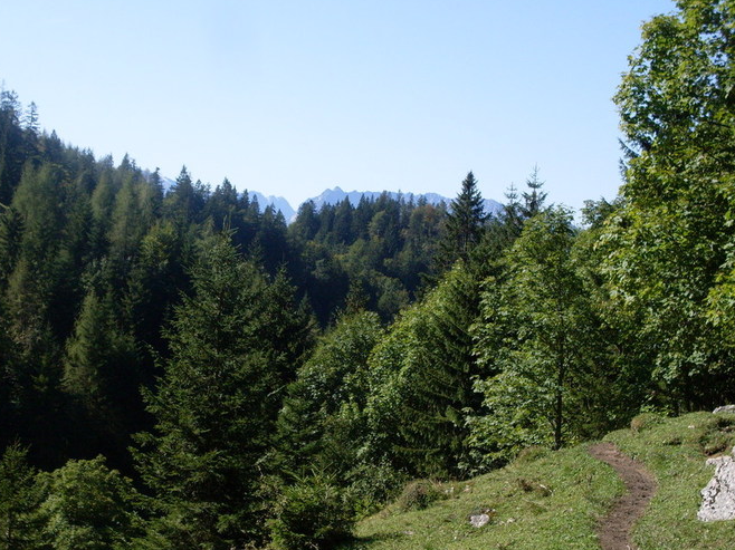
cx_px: 305
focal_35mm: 73
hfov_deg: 26.6
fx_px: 1549
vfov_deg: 20.1
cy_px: 327
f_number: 3.4
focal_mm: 9.9
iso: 80
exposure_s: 1/750
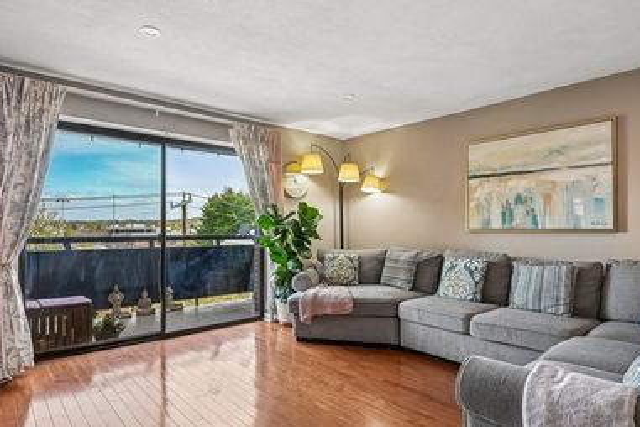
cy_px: 226
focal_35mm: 21
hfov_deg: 81.1
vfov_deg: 59.5
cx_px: 299
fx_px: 373
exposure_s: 1/50
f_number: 8
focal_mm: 16
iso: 400
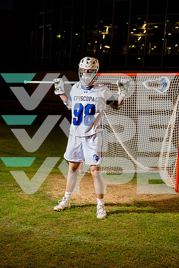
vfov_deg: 38.2
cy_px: 134
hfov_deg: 26.0
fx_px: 388
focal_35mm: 52
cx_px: 90
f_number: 4
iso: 400
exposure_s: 1/250
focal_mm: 52
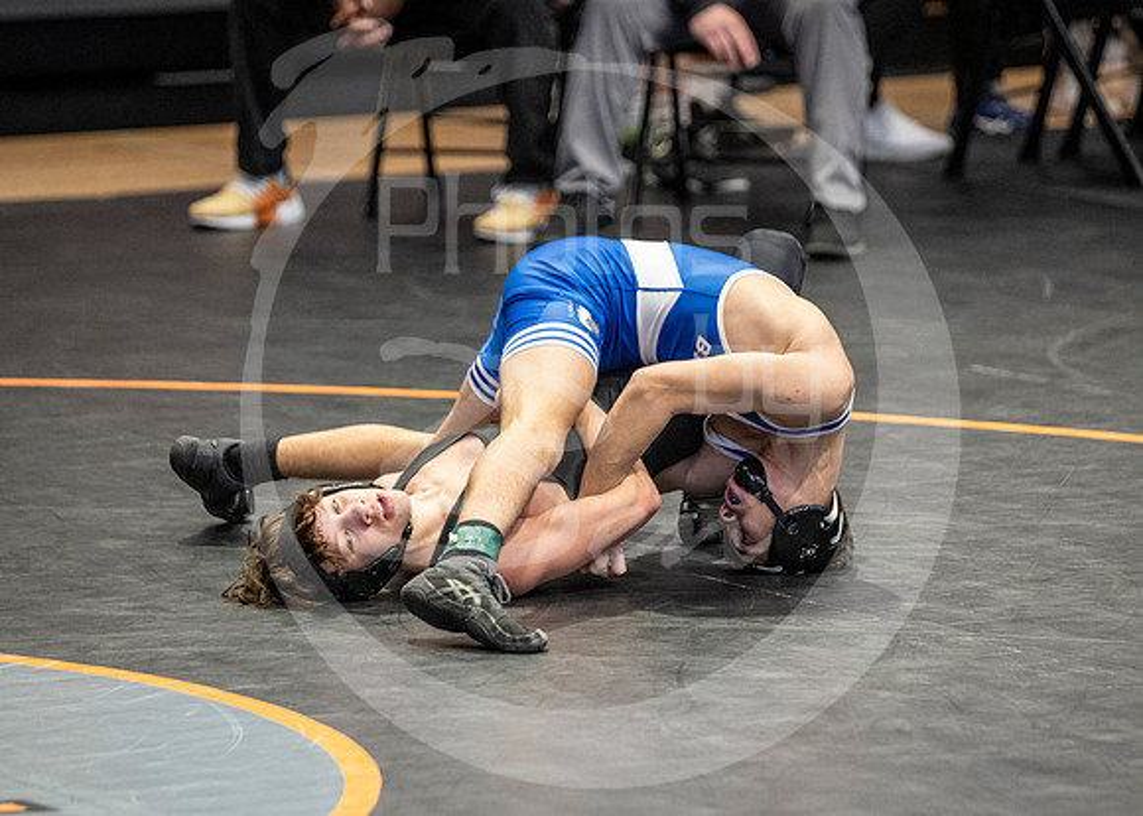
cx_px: 580
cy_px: 546
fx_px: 8558
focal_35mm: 264
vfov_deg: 5.5
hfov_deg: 7.6
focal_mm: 165
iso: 3200
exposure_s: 1/1000
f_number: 2.8
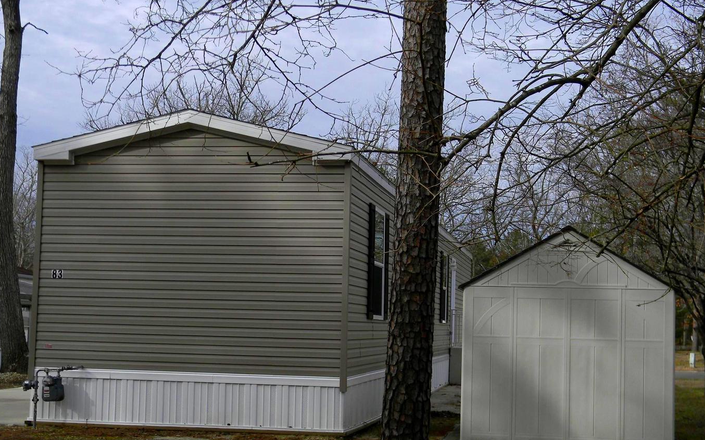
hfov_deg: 38.2
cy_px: 243
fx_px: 1018
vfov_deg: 24.4
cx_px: 362
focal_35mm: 53
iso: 80
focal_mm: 8.6
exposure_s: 1/760
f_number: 3.9
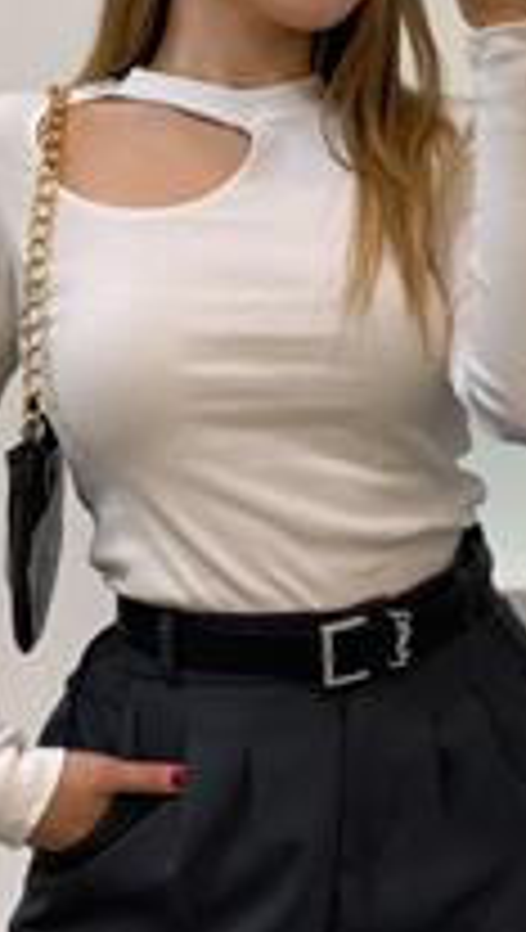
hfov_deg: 10.8
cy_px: 380
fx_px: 2792
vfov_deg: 18.9
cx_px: 288
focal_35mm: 113
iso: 80
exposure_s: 1/100
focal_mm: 6
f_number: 2
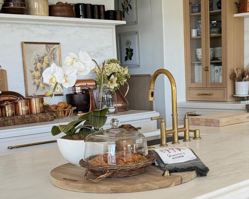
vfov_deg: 23.1
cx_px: 164
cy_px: 161
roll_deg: +2.4
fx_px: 479
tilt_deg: -11.6
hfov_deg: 29.0
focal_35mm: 65
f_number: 1.78
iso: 320
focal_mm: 6.76
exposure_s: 1/60
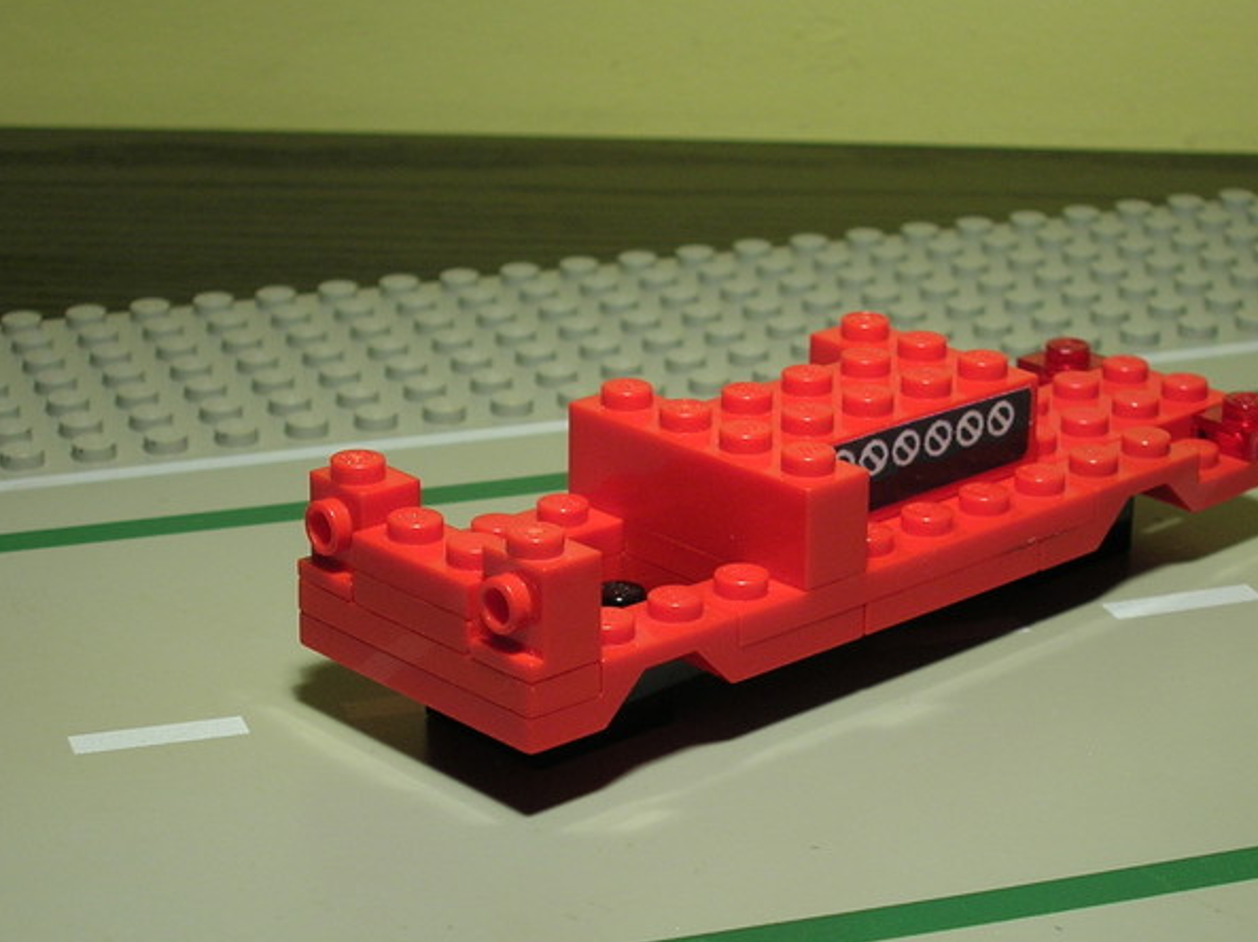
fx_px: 3196
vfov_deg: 16.7
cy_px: 671
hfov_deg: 22.3
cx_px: 700
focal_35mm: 88
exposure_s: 1/22.2
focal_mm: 9.7
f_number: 3.5
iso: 50
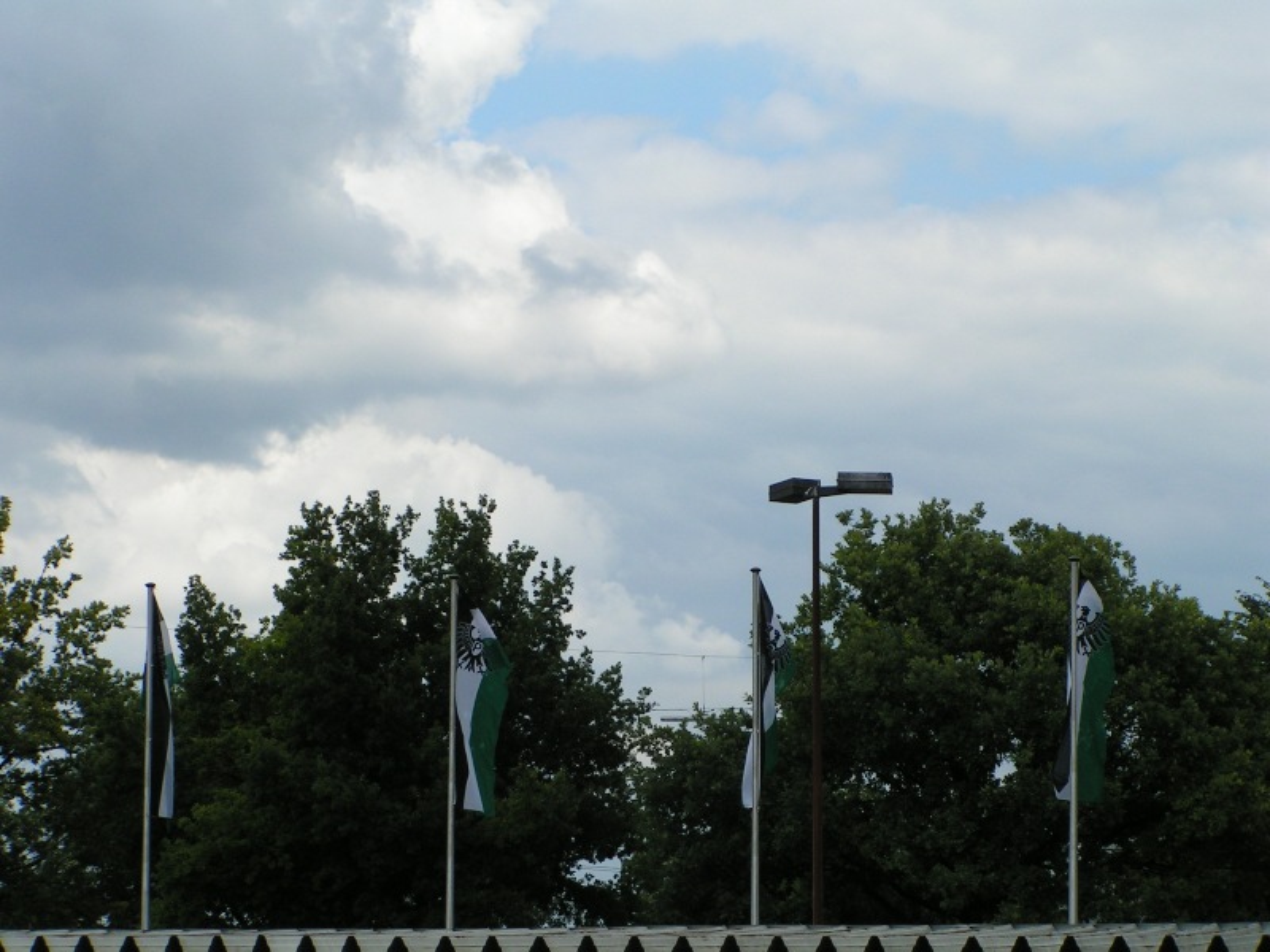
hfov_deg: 15.1
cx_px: 635
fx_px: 4806
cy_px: 476
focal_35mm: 131
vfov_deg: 11.3
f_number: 6.3
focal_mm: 20
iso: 50
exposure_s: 1/400
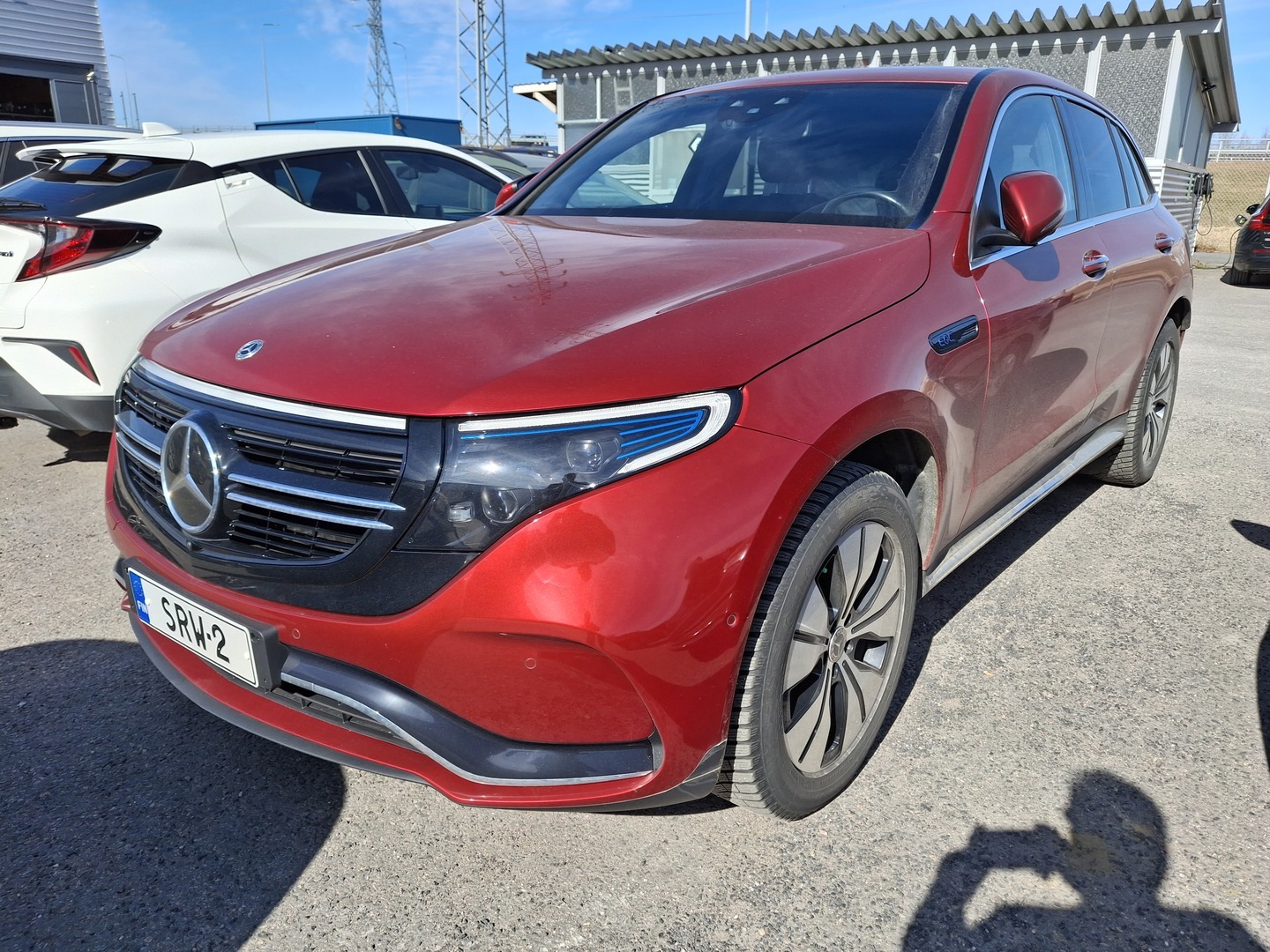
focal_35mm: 25
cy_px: 476
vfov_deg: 54.9
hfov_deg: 69.4
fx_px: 917
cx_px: 635
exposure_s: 1/2457
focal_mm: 4.69
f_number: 1.8
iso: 32
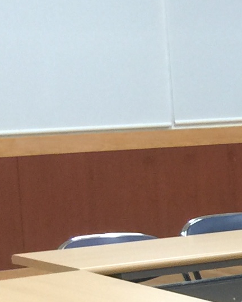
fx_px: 1531
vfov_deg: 11.2
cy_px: 299
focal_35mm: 171
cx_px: 763
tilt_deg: -10.8
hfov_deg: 7.7
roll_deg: -0.5
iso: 40
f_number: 2.2
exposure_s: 1/15
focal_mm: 4.15
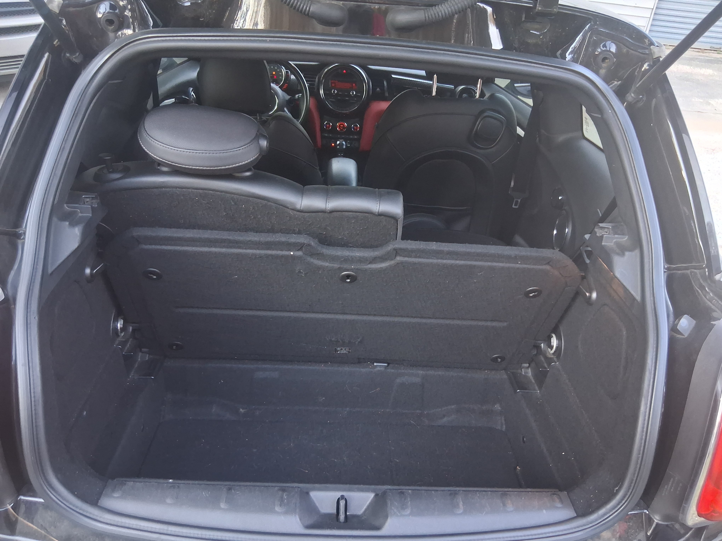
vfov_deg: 53.1
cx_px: 361
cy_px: 270
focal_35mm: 26
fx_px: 542
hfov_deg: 67.3
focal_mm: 3.98
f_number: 1.8
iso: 400
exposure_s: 1/120
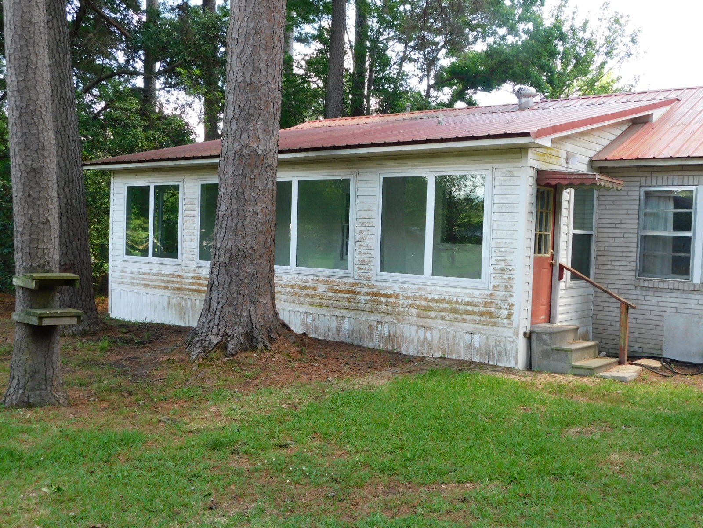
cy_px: 264
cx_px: 352
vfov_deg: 39.7
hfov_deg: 51.4
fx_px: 731
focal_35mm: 36
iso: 125
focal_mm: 6.3
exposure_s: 1/80
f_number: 3.5
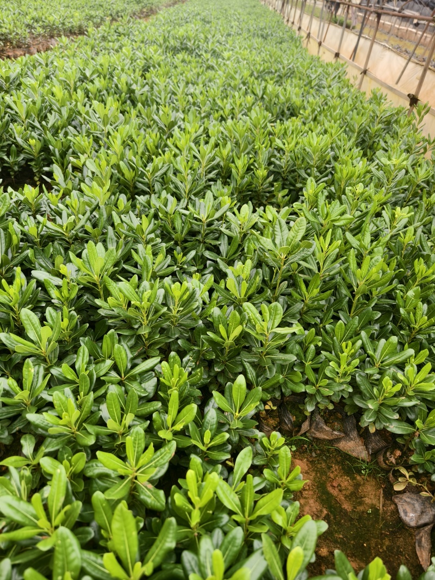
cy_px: 290
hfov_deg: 58.9
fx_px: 385
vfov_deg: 73.9
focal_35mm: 23
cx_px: 218
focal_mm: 8.67
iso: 50
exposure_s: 1/103
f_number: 1.75
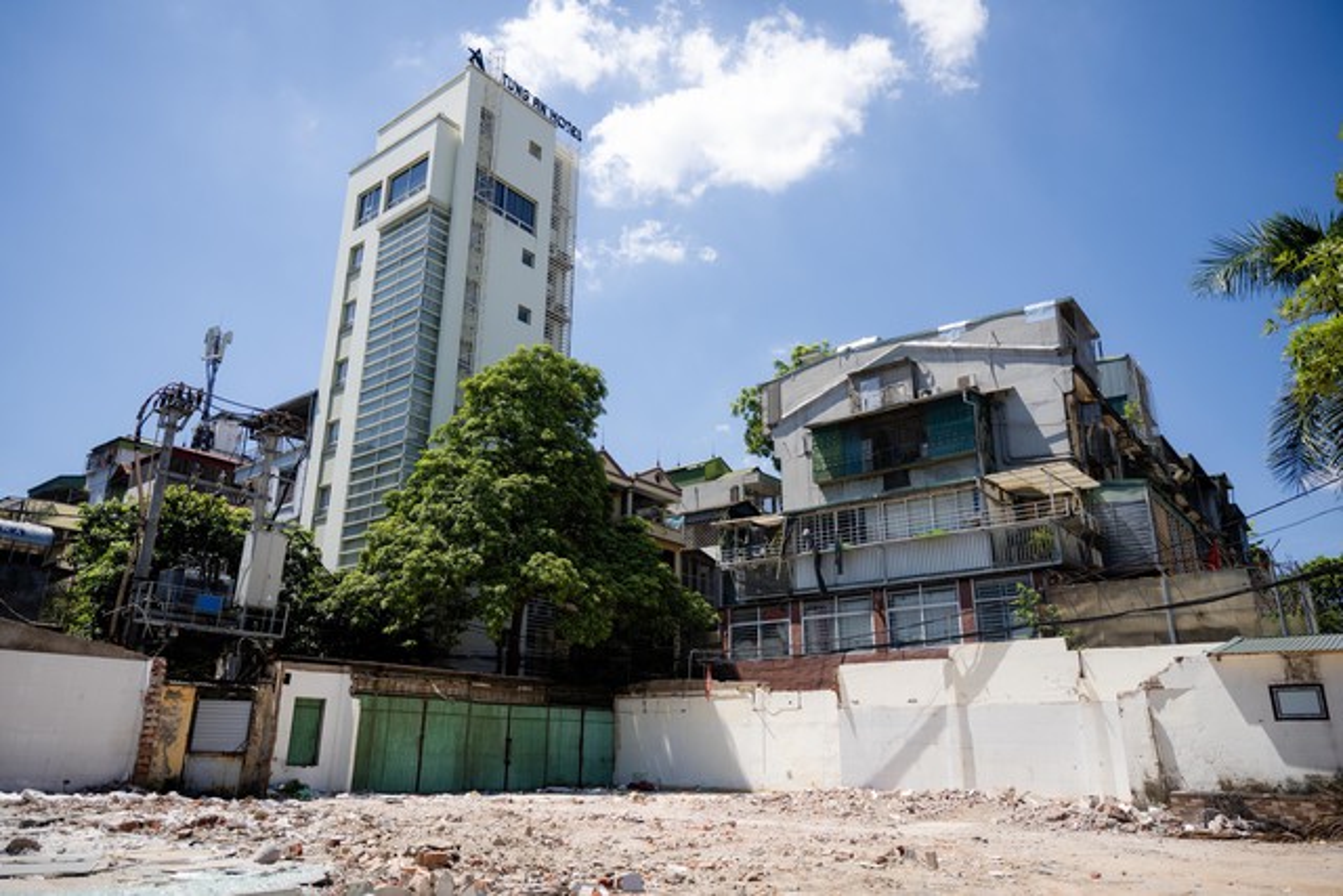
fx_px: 895
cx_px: 672
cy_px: 448
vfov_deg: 53.2
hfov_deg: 73.7
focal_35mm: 24
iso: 160
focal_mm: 24
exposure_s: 1/2000
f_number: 2.8
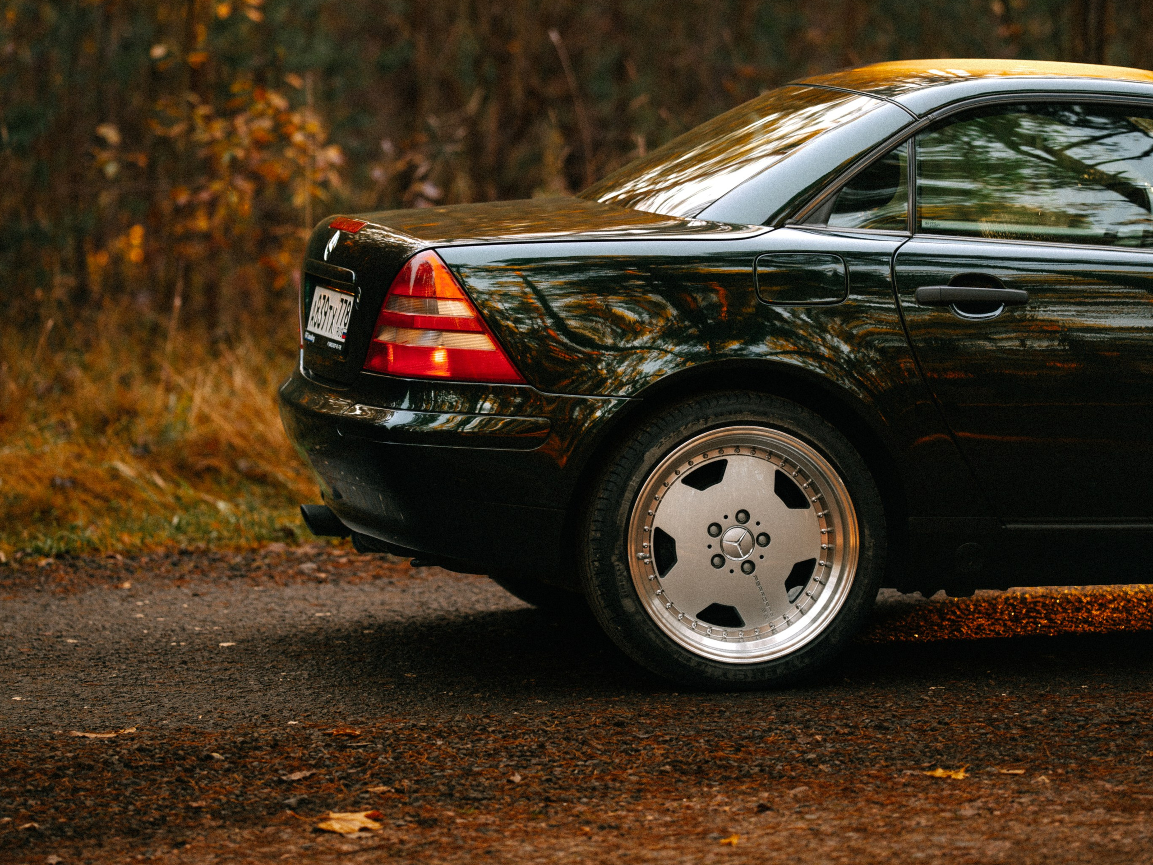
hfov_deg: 10.1
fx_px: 6495
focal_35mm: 195
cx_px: 577
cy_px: 252
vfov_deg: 7.6
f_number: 2
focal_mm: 135
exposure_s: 1/160
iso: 125
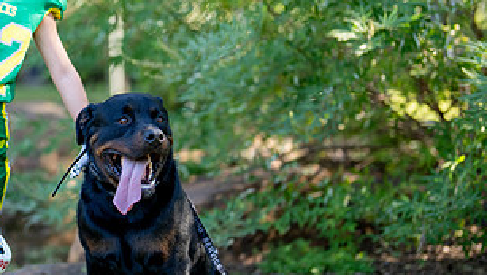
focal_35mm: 121
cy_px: 97
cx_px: 81
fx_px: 1563
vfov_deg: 10.0
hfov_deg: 17.5
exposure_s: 1/800
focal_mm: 50
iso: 100
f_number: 1.2
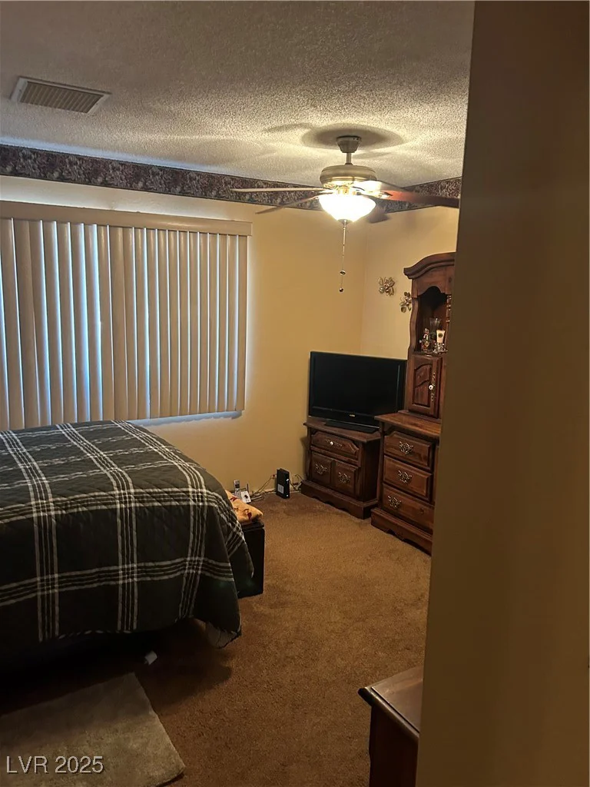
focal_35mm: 26
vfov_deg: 67.3
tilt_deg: -9.8
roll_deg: -1.7
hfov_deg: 53.1
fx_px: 591
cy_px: 394
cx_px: 295
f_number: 1.5
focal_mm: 5.7
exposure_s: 1/40
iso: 400
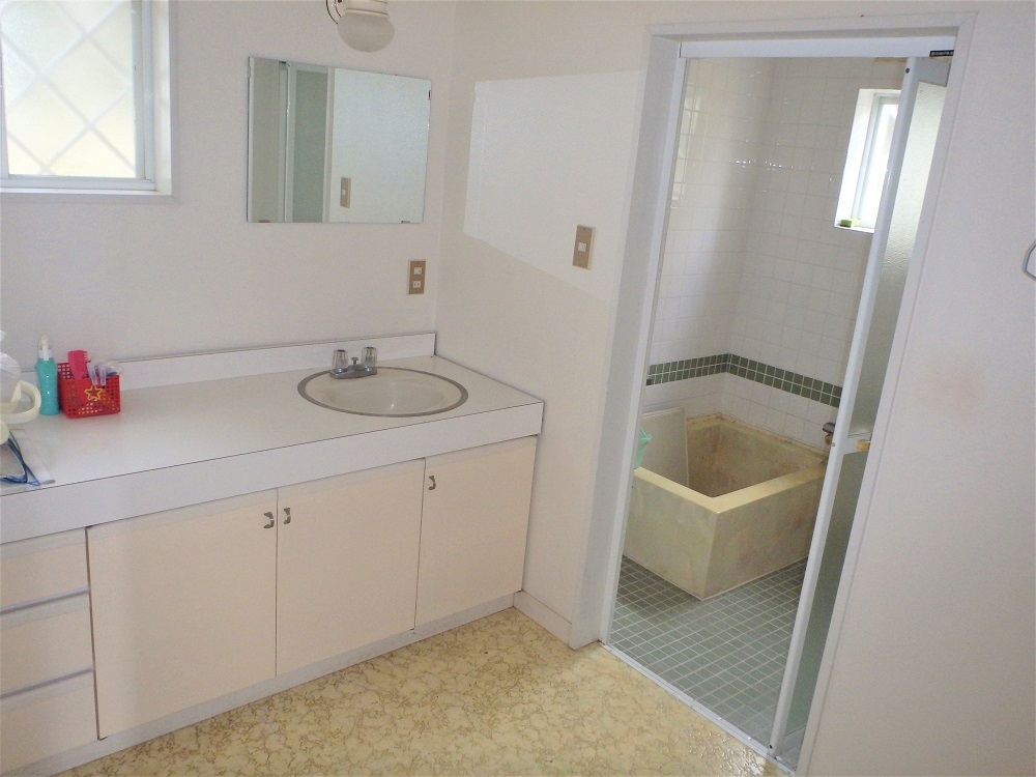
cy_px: 388
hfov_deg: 63.4
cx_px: 518
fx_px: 838
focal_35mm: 28
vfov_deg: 49.7
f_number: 3.9
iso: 400
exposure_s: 1/30
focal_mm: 5
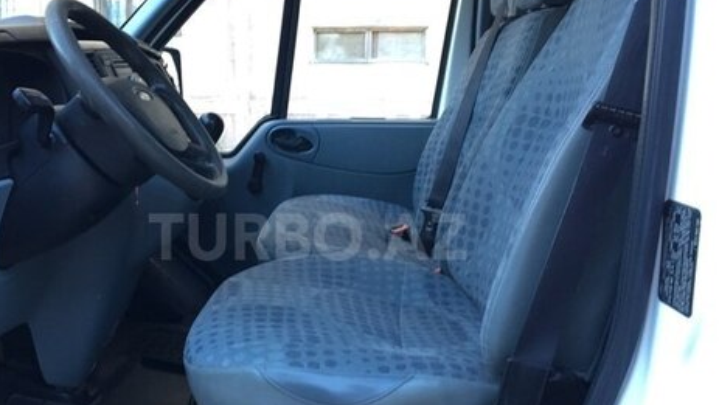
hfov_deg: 45.3
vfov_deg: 26.5
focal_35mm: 45
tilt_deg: -11.8
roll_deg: -1.0
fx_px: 858
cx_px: 307
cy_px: 237
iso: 32
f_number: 2.2
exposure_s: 1/33
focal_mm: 4.15
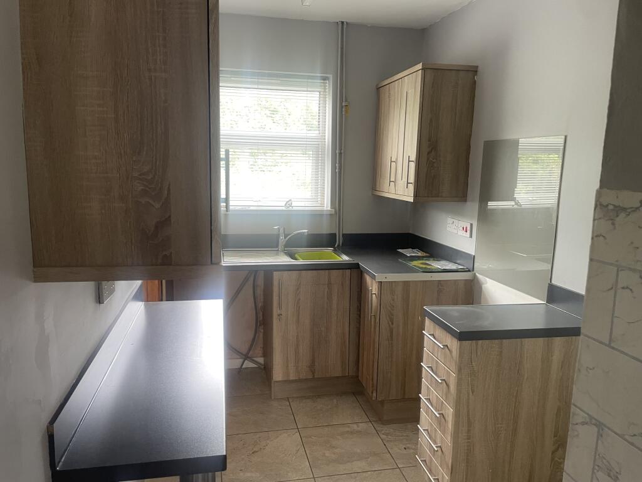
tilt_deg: -10.5
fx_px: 482
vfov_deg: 53.1
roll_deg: -1.1
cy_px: 241
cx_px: 321
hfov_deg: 67.3
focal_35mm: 26
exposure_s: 1/80
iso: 125
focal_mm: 4.2
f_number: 1.6
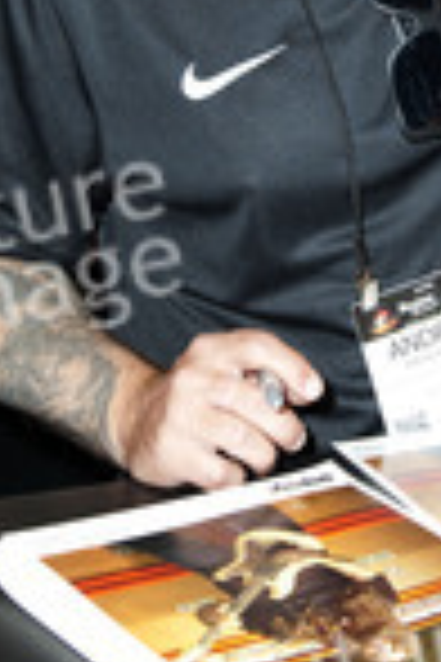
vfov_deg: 20.3
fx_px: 1801
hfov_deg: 13.8
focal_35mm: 98
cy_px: 45
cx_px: 443
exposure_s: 1/320
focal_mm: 36
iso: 500
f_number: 5
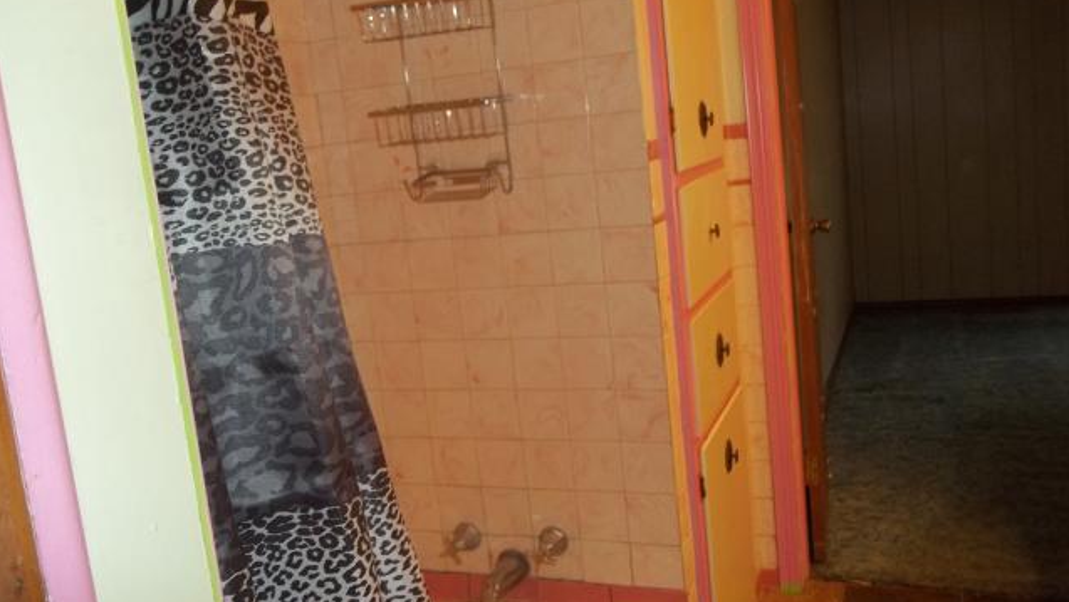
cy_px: 300
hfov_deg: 56.6
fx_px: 993
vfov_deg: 33.8
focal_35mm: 35
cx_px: 534
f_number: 2.9
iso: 160
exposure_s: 1/30
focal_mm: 5.7
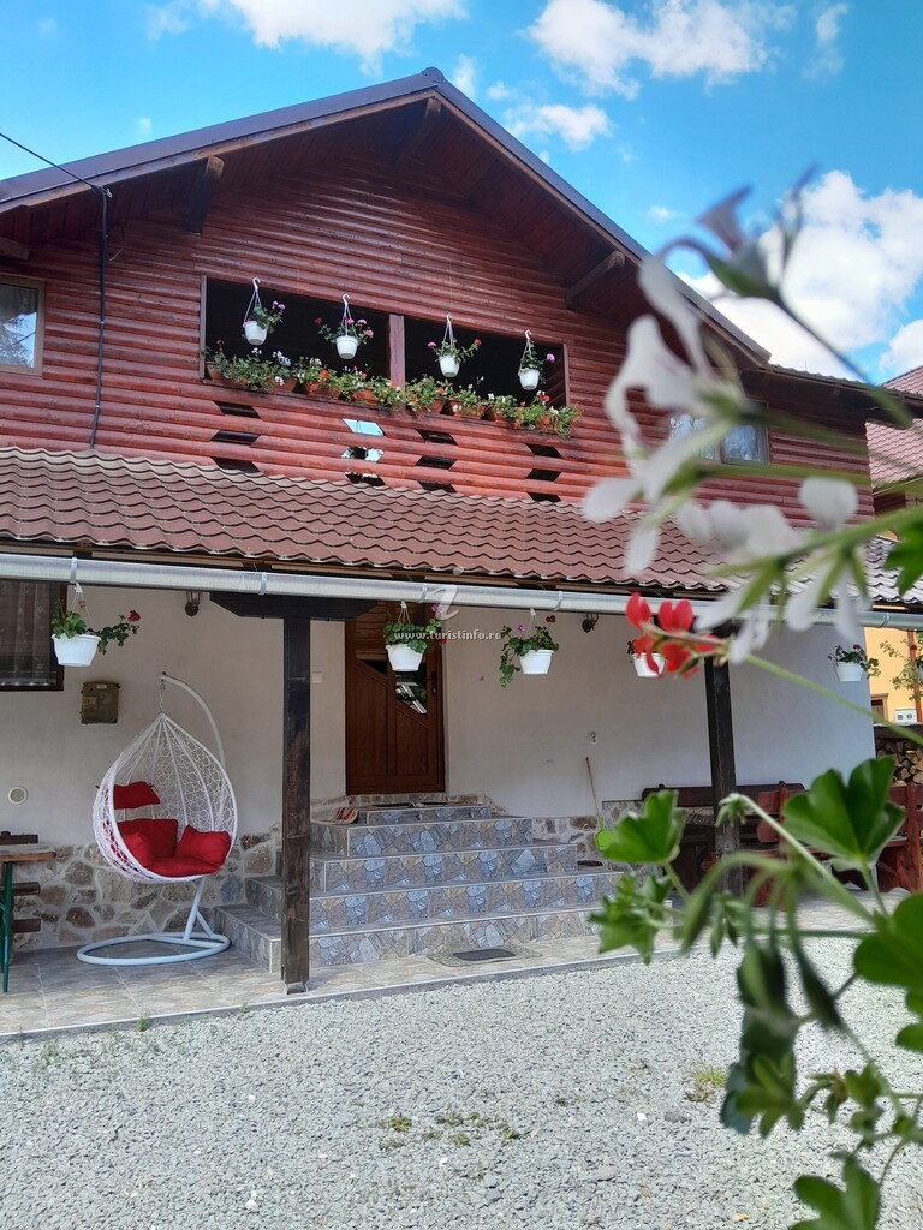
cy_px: 615
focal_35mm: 26
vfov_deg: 67.3
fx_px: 924
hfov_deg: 53.1
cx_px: 462
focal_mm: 3.98
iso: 40
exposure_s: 1/100
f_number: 1.8
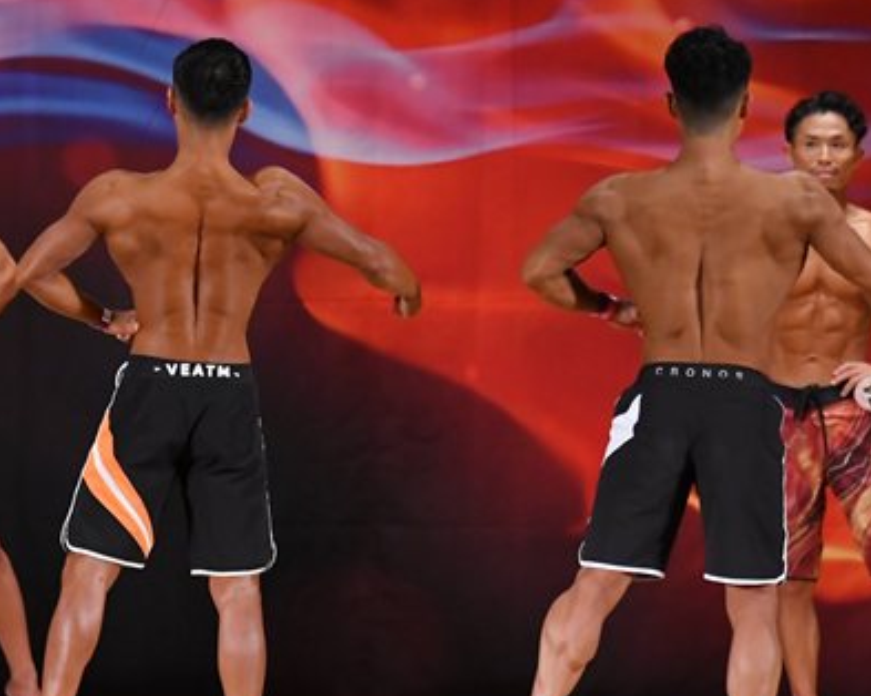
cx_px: 181
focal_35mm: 346
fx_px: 8915
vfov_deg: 4.5
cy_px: 379
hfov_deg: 5.6
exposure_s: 1/400
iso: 3200
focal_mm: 125
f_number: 5.6
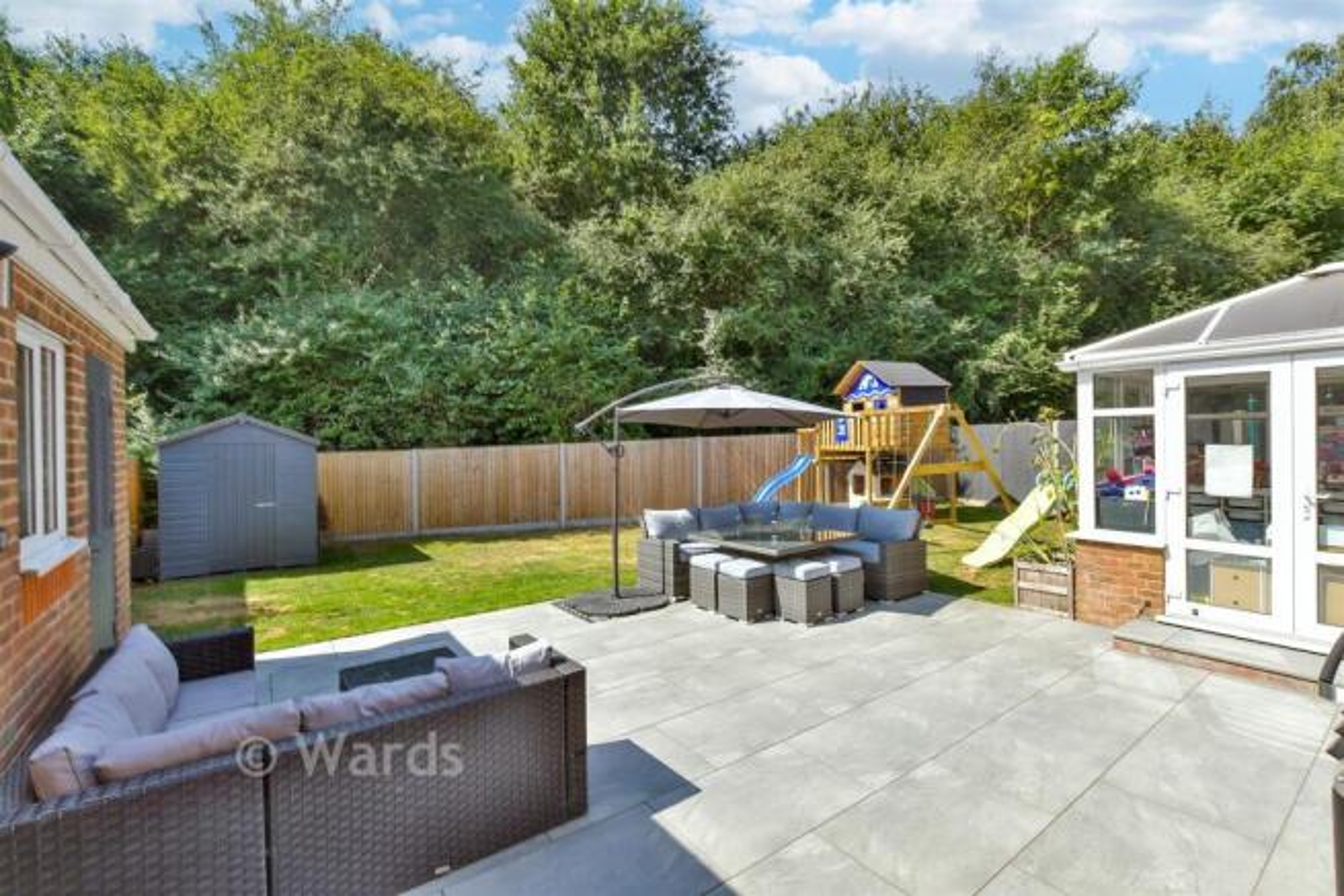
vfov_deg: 77.4
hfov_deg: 100.4
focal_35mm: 15
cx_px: 672
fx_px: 560
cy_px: 448
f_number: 7.1
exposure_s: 1/320
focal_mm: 10
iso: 250
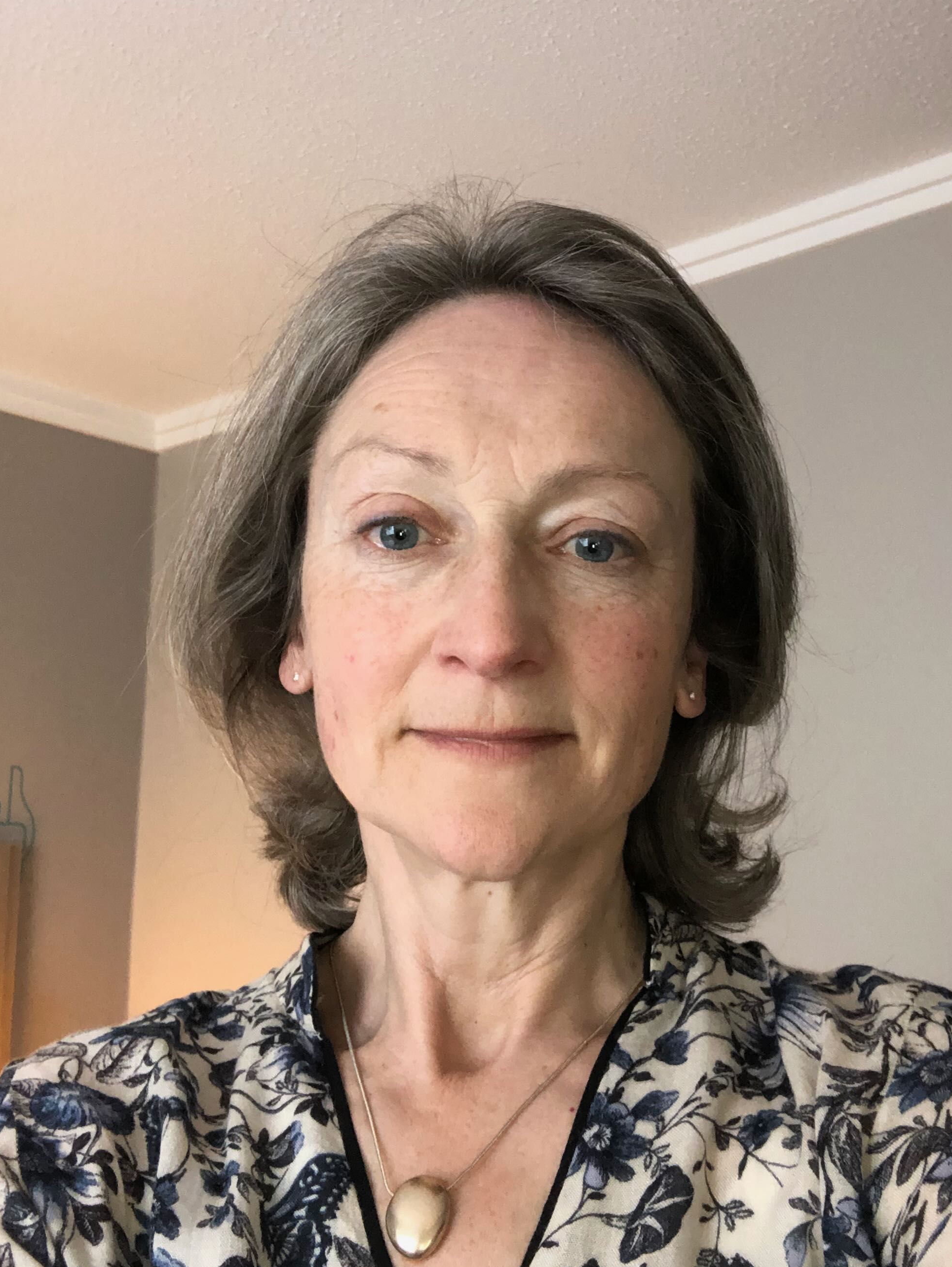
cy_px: 529
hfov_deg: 37.7
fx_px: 1392
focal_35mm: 38
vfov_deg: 48.7
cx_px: 556
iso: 125
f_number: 2.2
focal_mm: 2.87
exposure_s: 1/50
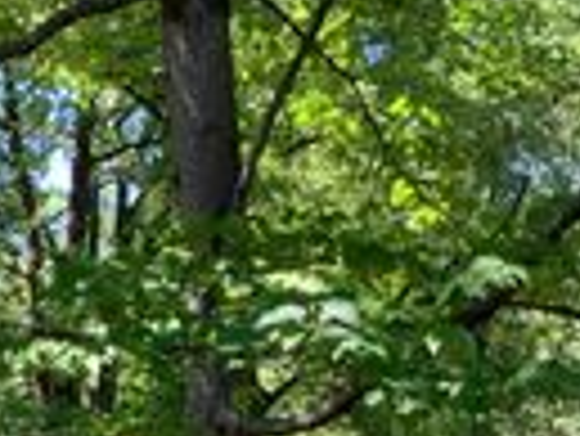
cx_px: -81
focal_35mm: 101
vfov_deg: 13.9
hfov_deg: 18.6
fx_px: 1694
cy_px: 609
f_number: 1.8
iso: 25
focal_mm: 4.25
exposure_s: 1/122
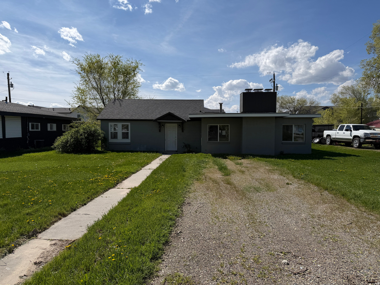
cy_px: 142
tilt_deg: -3.7
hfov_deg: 71.6
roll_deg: -0.8
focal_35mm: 24
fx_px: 263
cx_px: 190
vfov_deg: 56.8
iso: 80
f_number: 1.78
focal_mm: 6.76
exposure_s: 1/8130
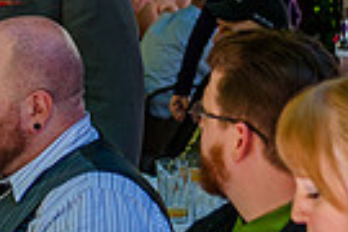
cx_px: -139
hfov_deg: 9.5
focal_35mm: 211
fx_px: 2040
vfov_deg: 6.5
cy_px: 3
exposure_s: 1/250
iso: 250
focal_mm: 48
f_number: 4
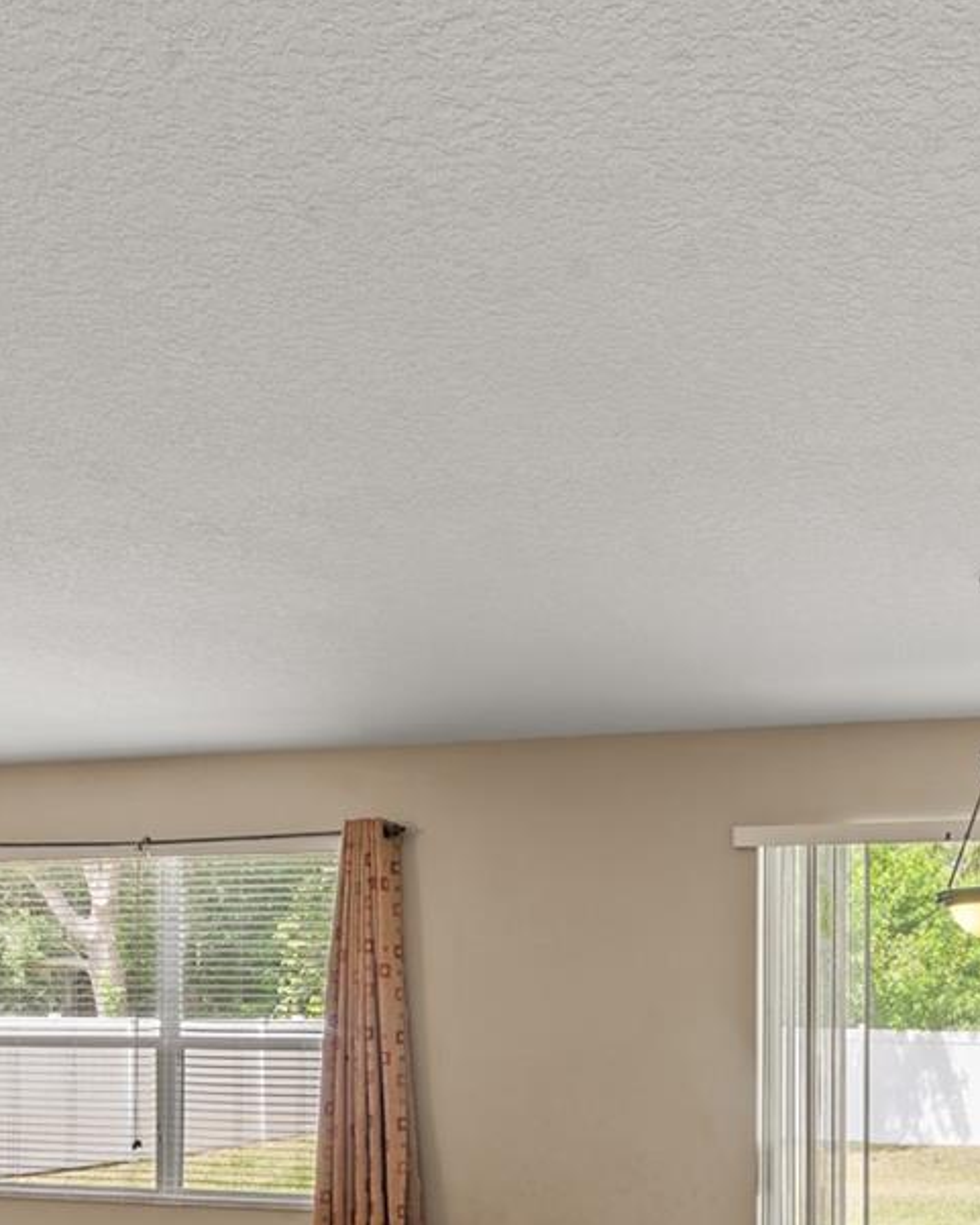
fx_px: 1269
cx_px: 892
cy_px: 1061
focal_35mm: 35
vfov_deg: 47.3
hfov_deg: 39.1
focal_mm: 14
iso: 160
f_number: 11
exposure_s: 1/3
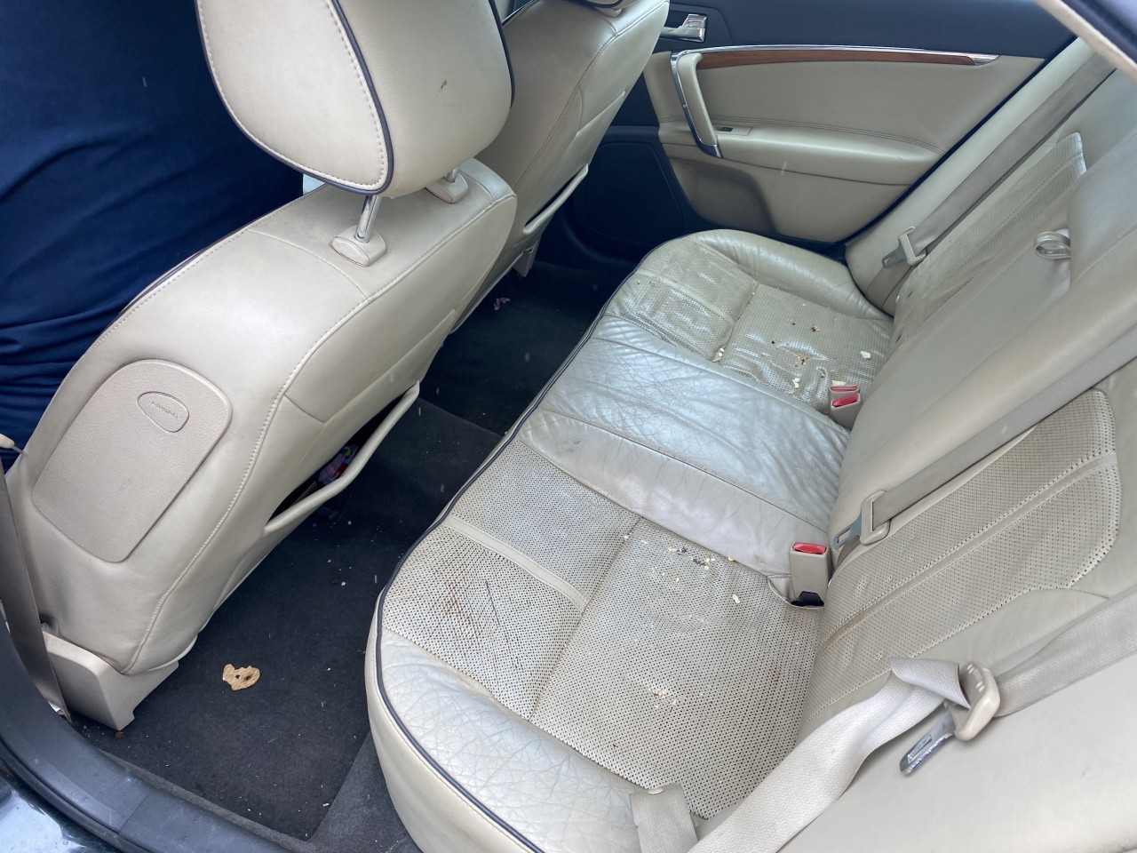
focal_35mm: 26
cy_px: 426
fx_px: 854
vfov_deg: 53.1
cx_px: 568
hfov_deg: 67.3
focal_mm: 4.25
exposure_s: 1/148
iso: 32
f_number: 1.8
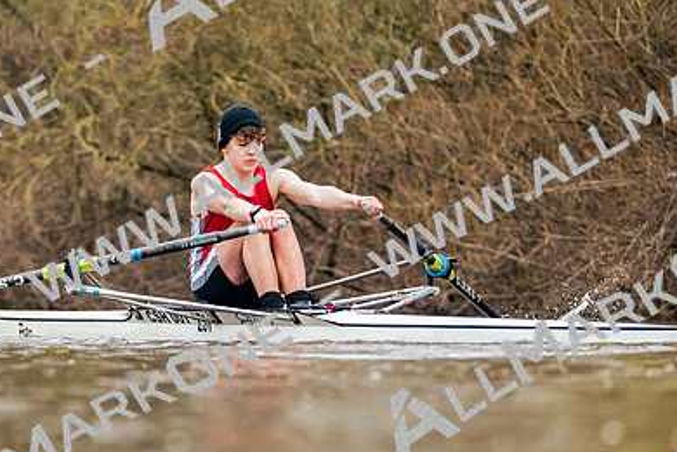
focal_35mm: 605
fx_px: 11376
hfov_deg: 3.4
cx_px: 241
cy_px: 307
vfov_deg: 2.3
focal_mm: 407
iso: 6400
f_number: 6.3
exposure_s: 1/1600
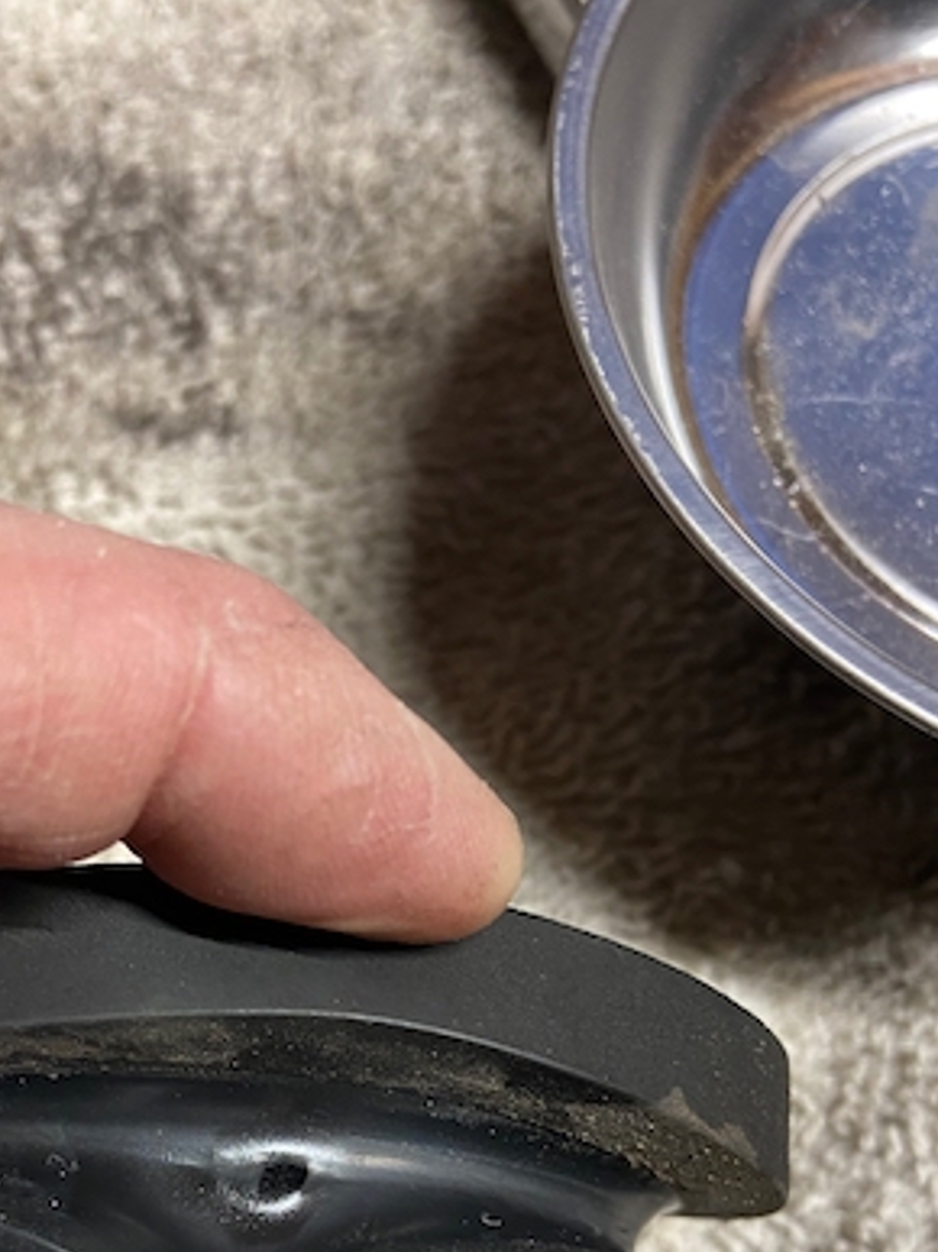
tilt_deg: -71.0
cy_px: 925
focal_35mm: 43
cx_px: 246
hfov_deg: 33.0
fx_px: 1554
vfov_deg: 42.6
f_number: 1.8
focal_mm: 4.25
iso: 200
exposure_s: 1/60
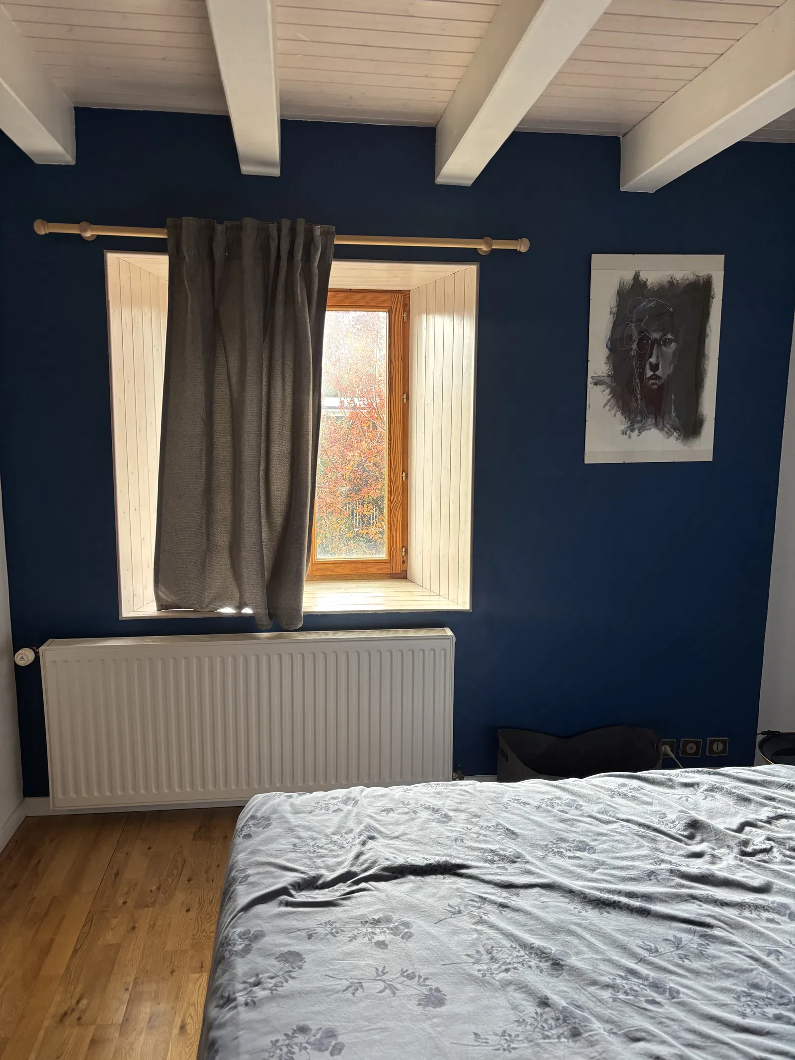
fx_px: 796
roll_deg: -0.6
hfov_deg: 53.1
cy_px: 530
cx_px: 398
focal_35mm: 26
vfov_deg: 67.3
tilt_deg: -8.5
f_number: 1.6
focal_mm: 5.96
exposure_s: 1/95
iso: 125
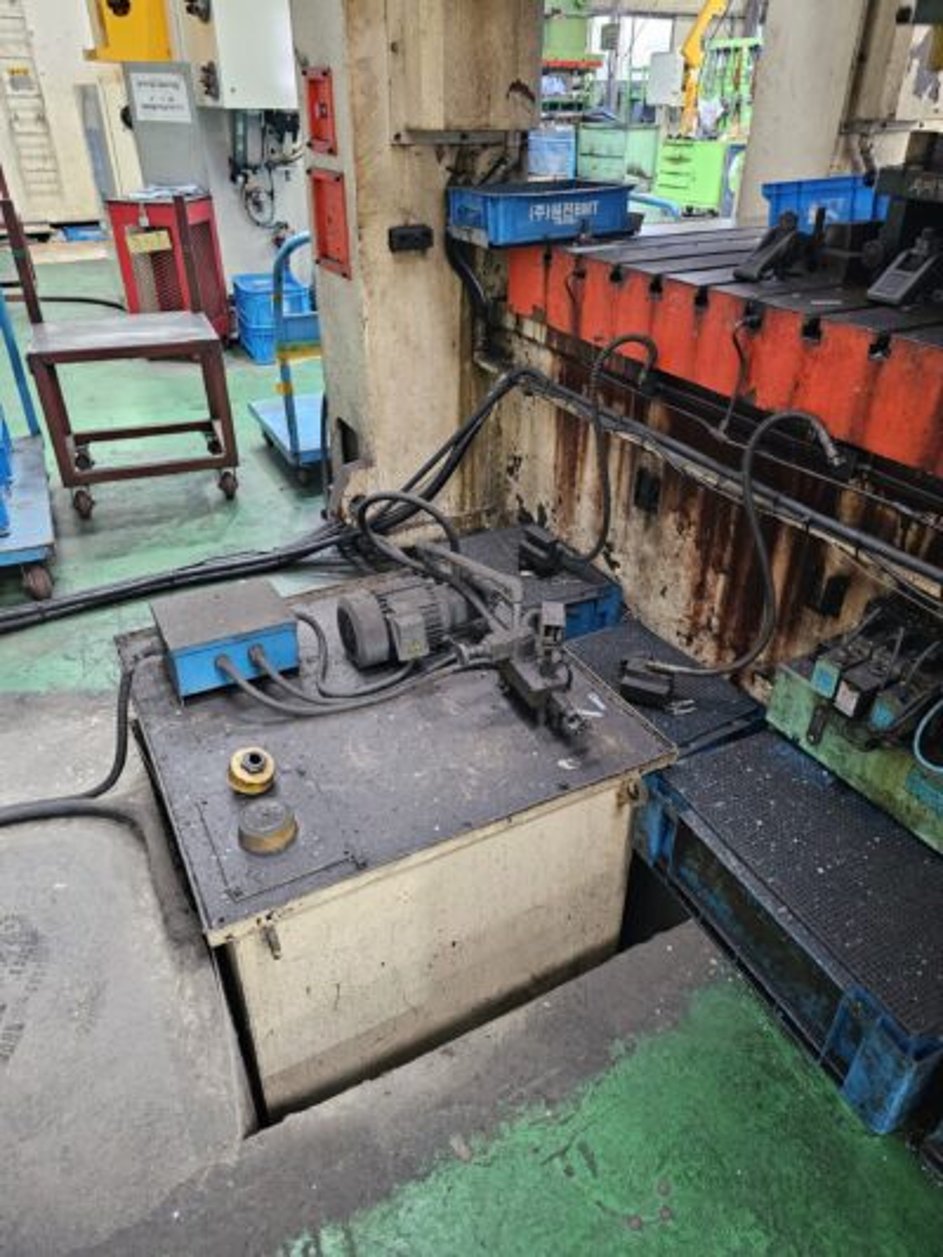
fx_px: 835
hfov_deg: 58.9
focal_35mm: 23
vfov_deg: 73.9
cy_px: 628
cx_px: 472
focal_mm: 6.3
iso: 640
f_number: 1.7
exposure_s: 1/40
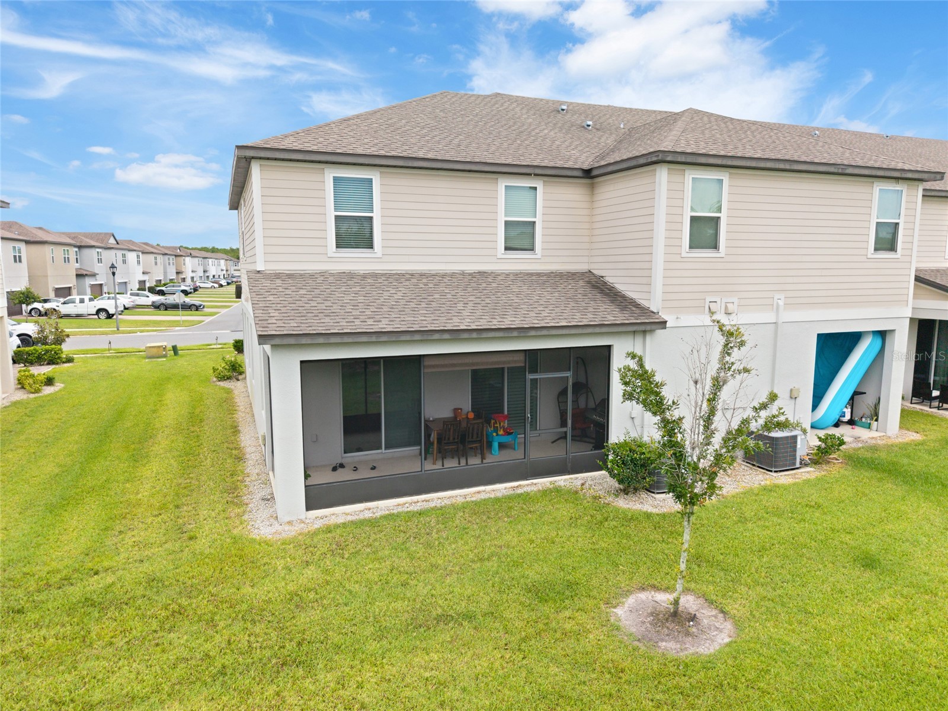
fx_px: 657
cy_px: 356
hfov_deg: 71.6
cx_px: 474
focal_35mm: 24
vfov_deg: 56.8
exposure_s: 1/200
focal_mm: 8.67
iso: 170
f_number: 1.8
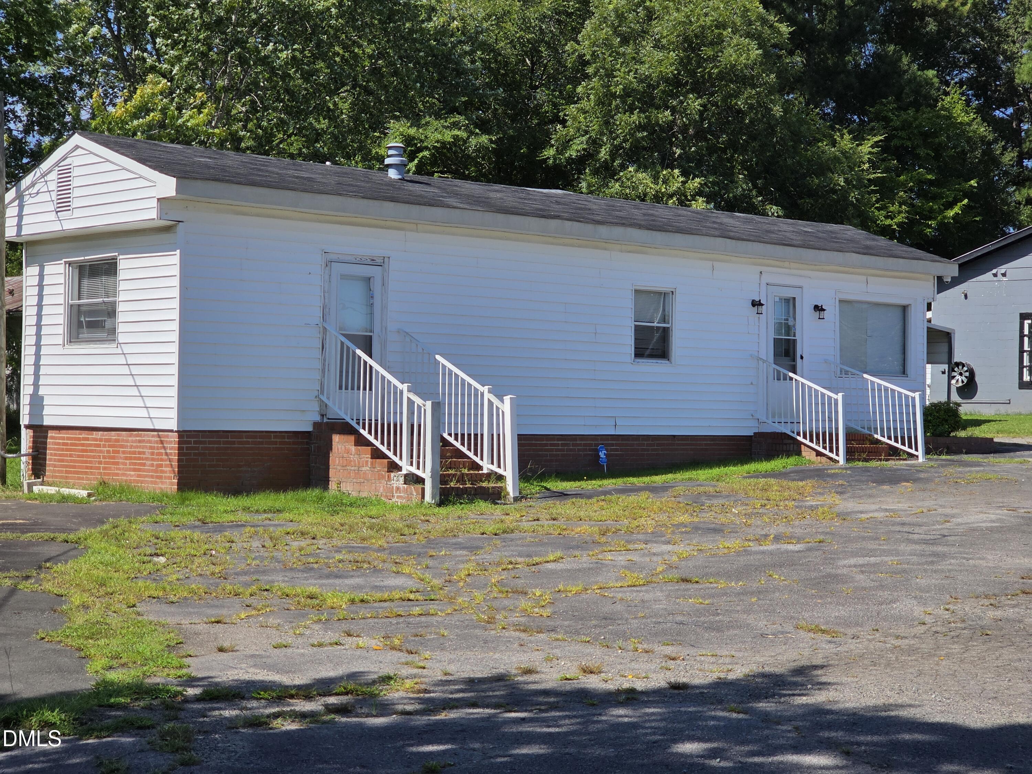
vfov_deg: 21.3
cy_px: 387
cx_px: 516
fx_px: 2057
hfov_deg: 28.2
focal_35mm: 69
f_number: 2.4
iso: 25
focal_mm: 7
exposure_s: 1/1521
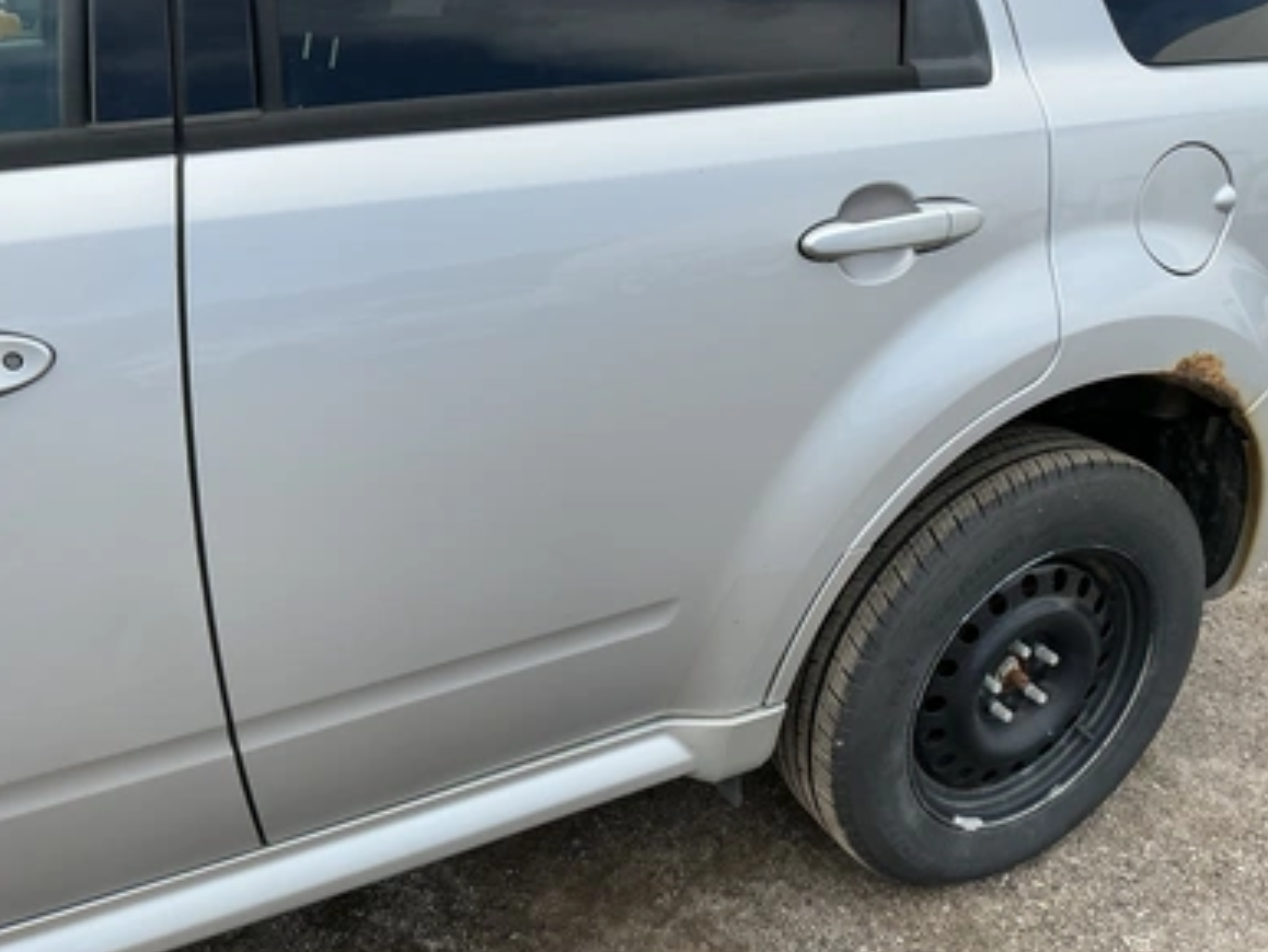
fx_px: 1063
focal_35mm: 29
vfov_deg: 48.3
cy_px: 489
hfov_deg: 61.6
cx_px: 641
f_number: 1.8
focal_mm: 3
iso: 25
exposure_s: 1/749
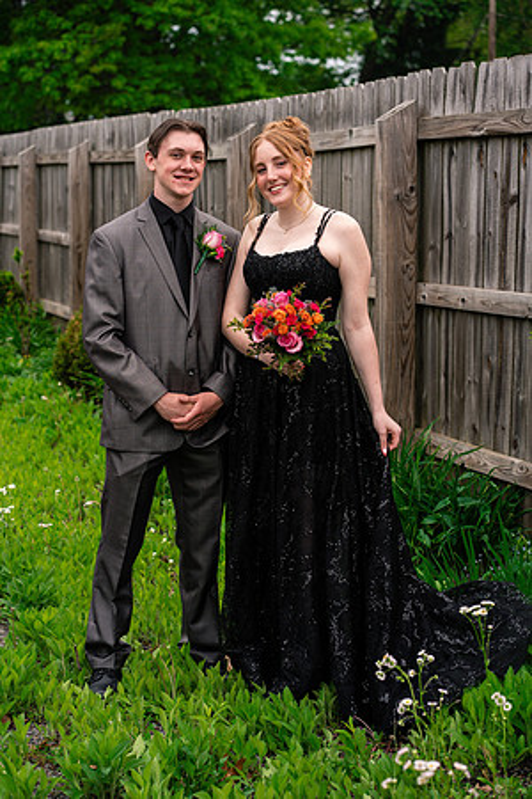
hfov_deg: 16.1
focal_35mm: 85
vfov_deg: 23.9
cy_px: 400
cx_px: 266
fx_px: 1884
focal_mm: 85
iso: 400
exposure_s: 1/800
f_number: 5
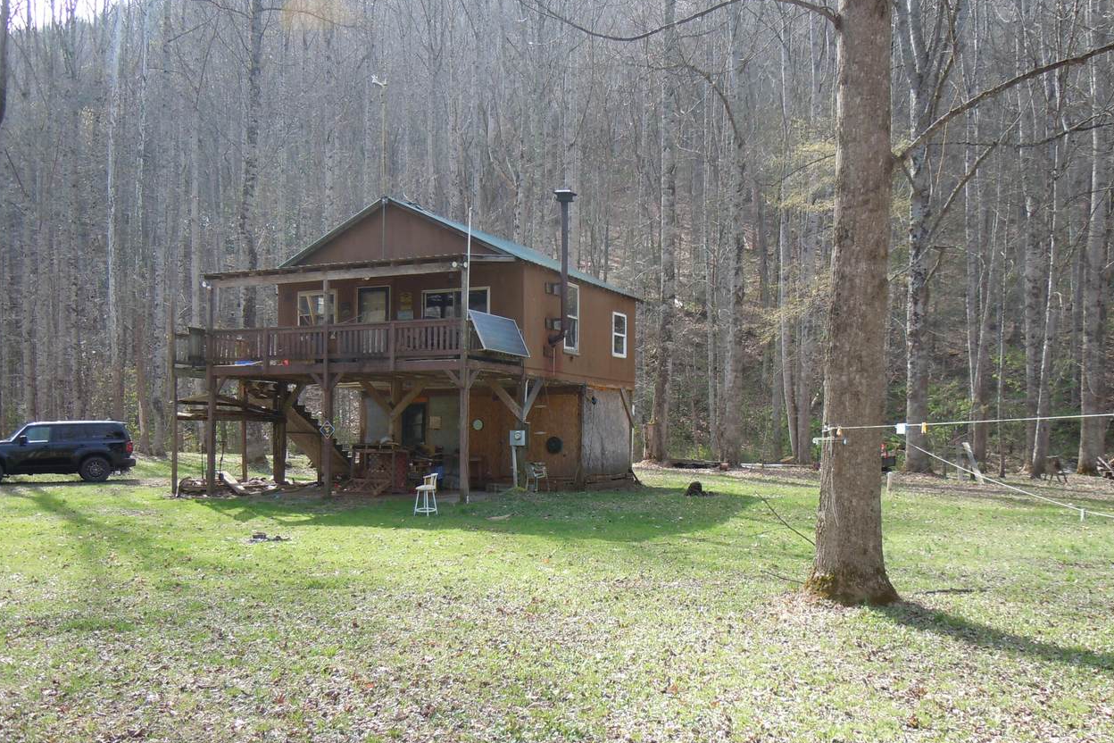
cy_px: 416
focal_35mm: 32
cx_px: 563
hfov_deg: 58.7
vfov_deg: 41.0
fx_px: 990
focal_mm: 5.4
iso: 100
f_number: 3.5
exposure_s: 1/160
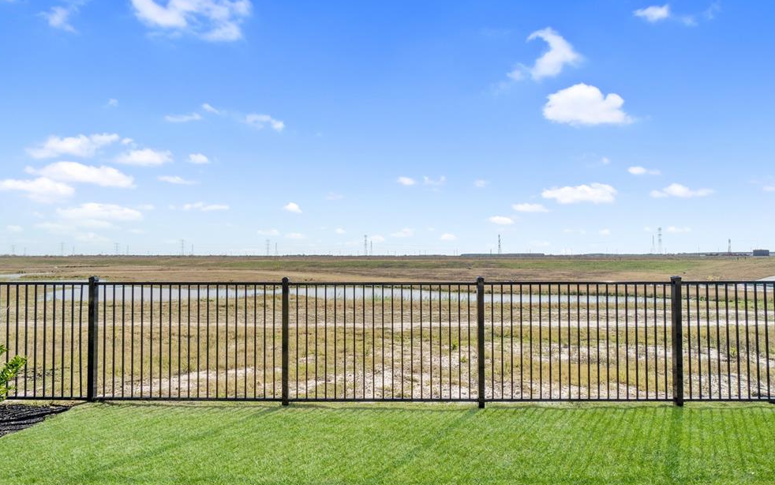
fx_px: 370
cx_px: 384
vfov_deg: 66.4
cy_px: 254
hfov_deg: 92.6
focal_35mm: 18
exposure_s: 1/800
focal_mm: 11
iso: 800
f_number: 9
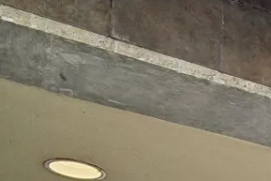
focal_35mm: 94
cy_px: 494
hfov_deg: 16.4
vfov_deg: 11.1
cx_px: 544
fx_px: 708
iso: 1600
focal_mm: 16
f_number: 8
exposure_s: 1/100
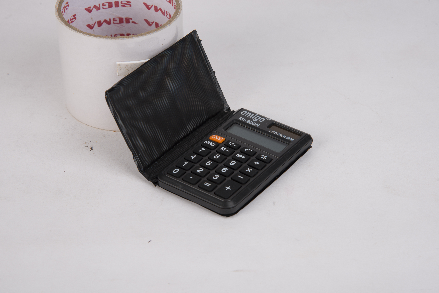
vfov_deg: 12.5
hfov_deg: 18.6
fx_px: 1342
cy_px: 146
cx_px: 220
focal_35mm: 110
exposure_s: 1/125
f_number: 14
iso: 100
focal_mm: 110
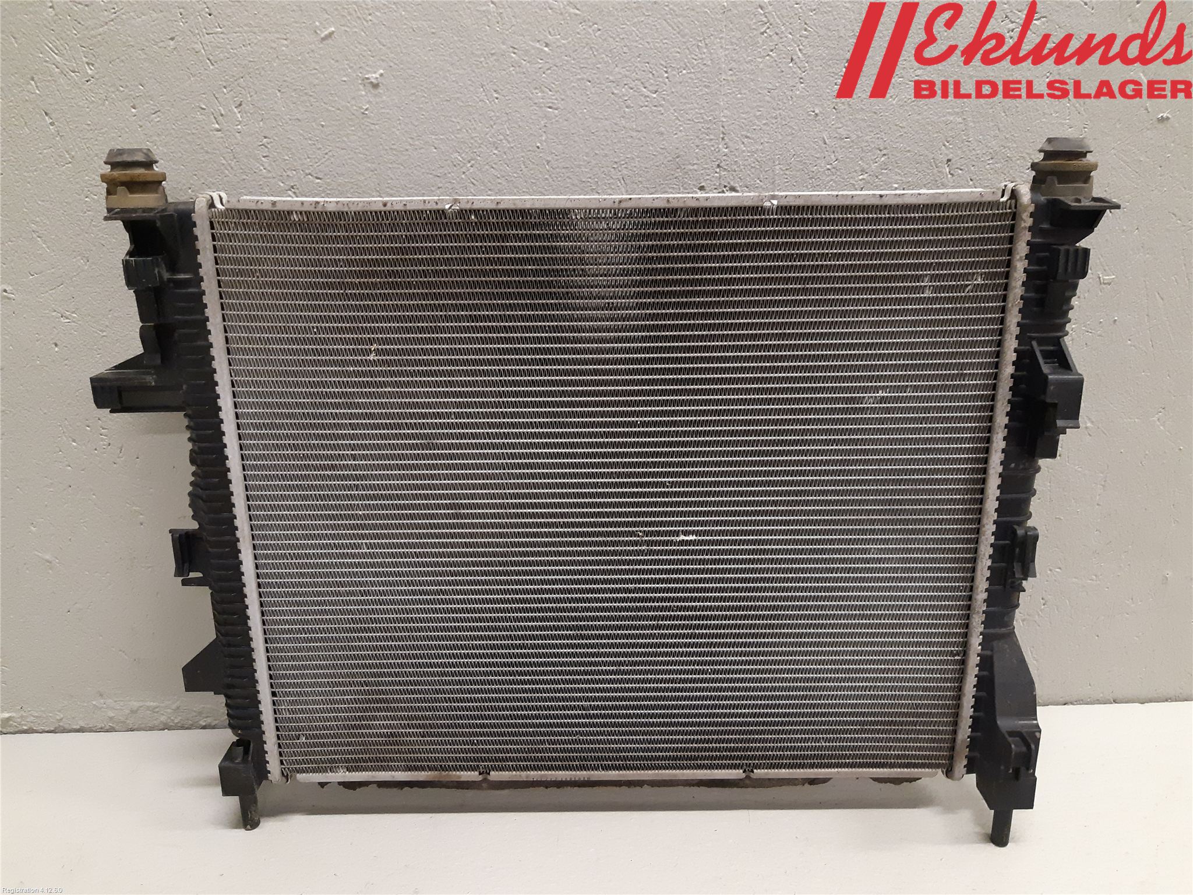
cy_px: 448
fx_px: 896
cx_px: 596
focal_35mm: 26
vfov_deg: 53.1
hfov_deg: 67.3
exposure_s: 1/50
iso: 250
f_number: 1.7
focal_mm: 3.93
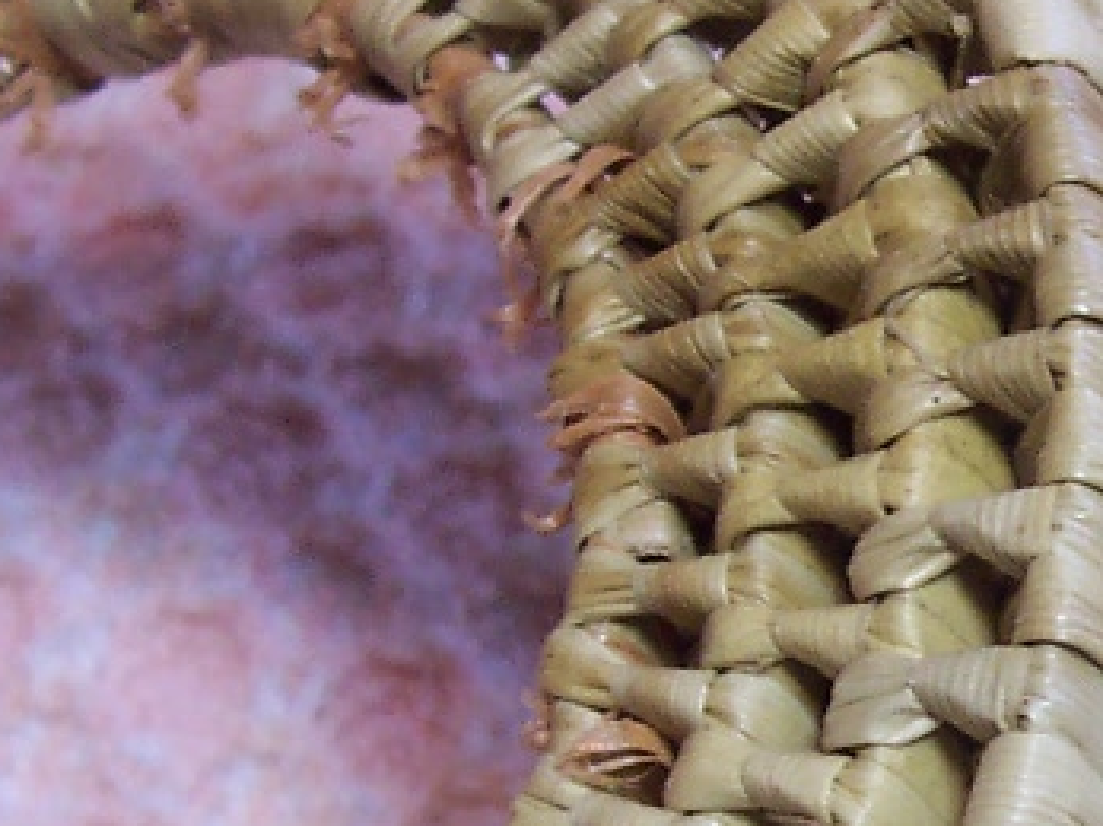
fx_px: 4077
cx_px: 1281
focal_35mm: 128
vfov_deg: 11.6
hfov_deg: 14.9
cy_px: 594
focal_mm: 5.6
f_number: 2.8
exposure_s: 1/30
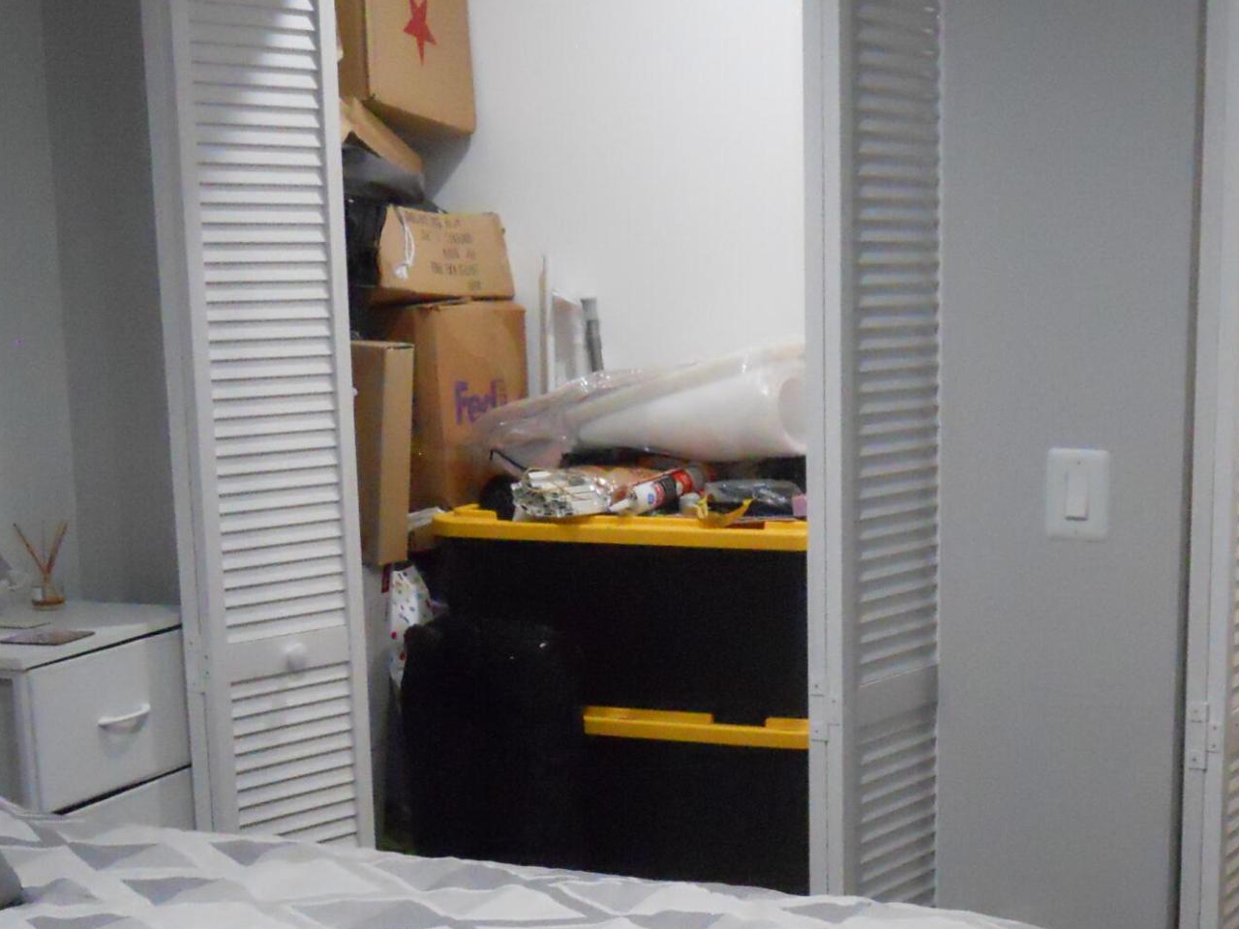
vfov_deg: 23.0
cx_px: 891
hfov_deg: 30.3
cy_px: 730
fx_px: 2255
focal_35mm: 63
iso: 800
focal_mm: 5
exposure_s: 1/100
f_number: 2.7
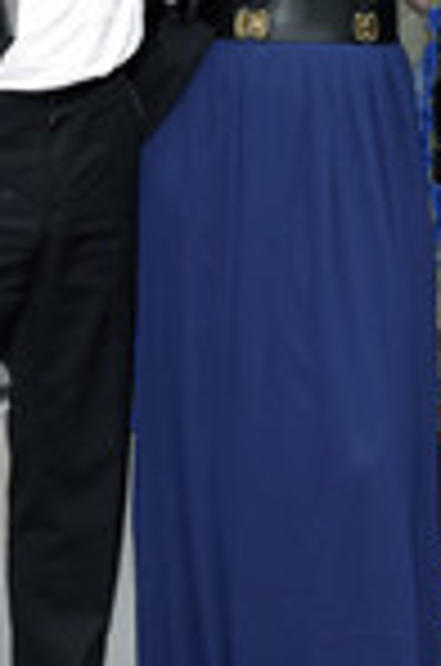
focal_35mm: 142
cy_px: 166
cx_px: 270
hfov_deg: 9.6
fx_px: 2628
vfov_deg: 14.4
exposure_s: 1/160
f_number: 6.3
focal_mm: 35
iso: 1600
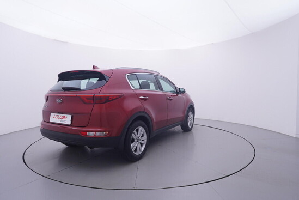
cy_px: 100
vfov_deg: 56.2
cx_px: 150
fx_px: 187
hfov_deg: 77.3
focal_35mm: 22
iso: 200
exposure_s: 1/80
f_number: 5
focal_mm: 15
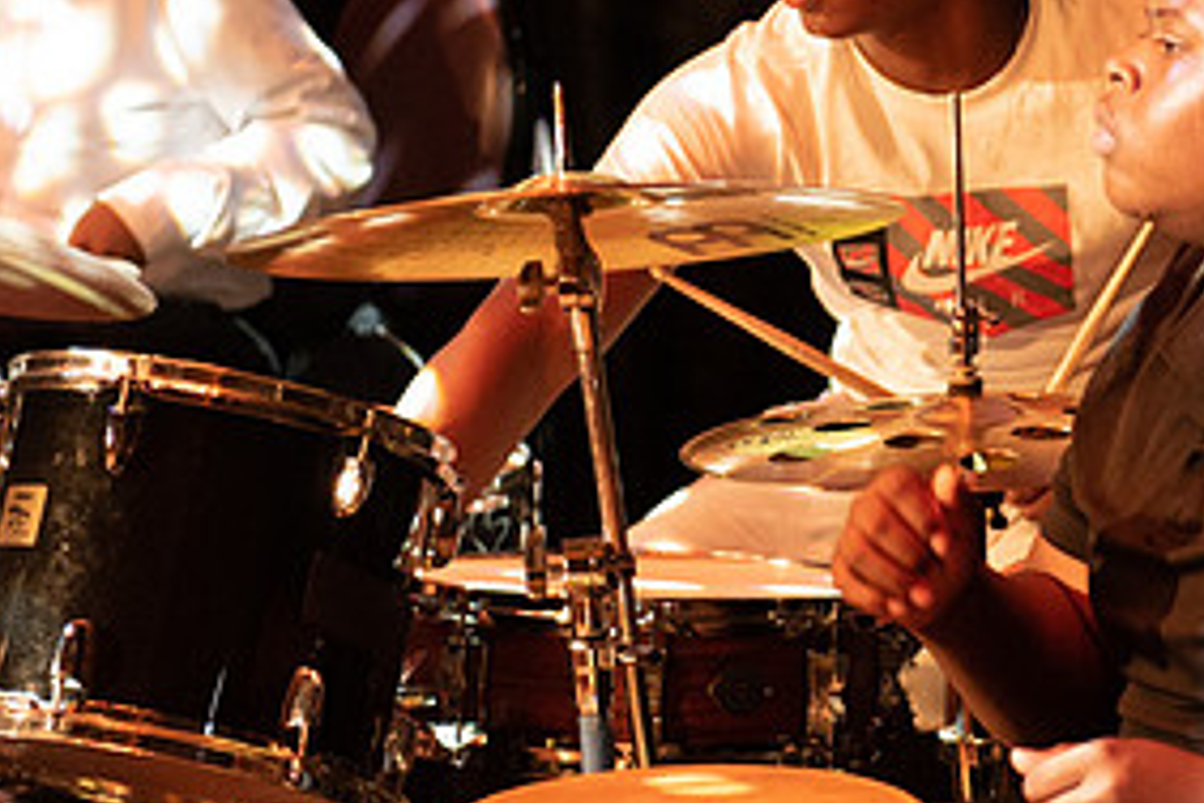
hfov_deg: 11.8
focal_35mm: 172
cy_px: 315
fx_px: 5752
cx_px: 1188
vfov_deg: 8.0
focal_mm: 70
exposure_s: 1/200
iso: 3200
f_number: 2.8
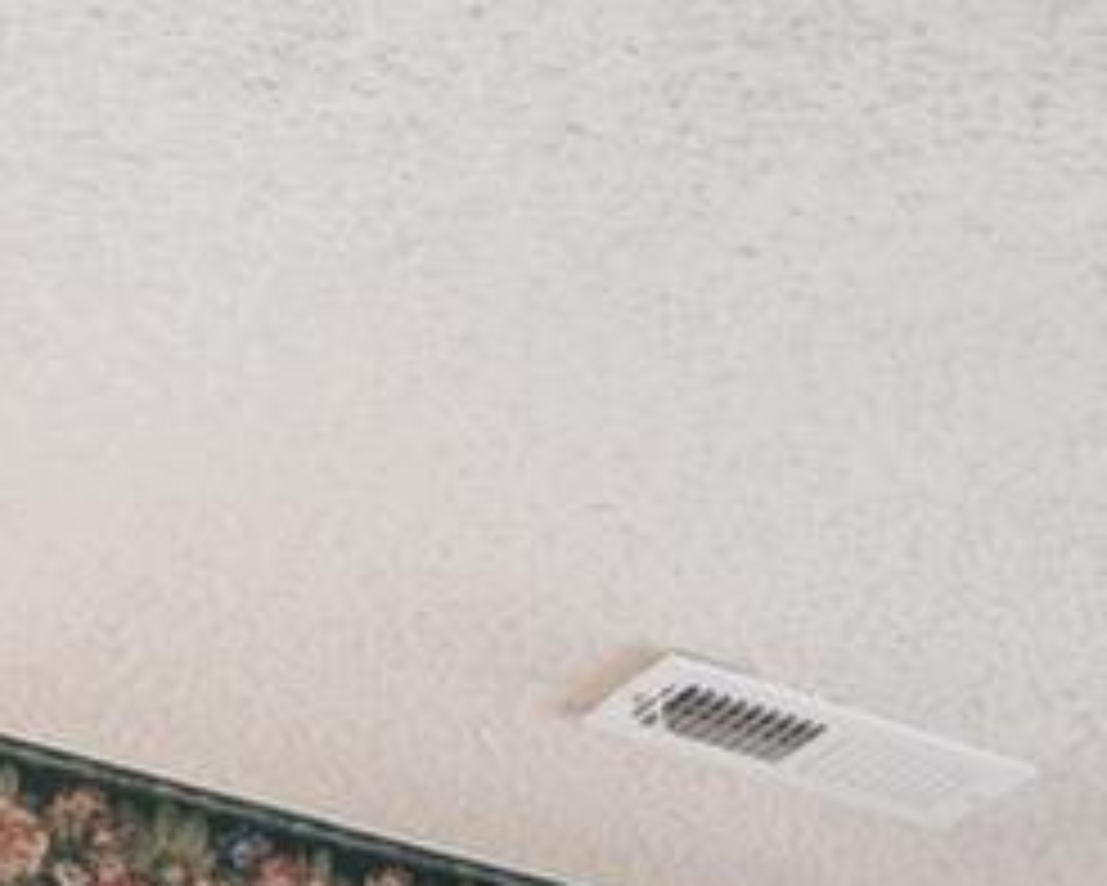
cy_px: 2638
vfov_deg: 9.4
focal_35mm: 131
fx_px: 4302
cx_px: 1971
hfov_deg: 13.3
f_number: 13
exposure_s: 1/1.25
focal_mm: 16.8
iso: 200
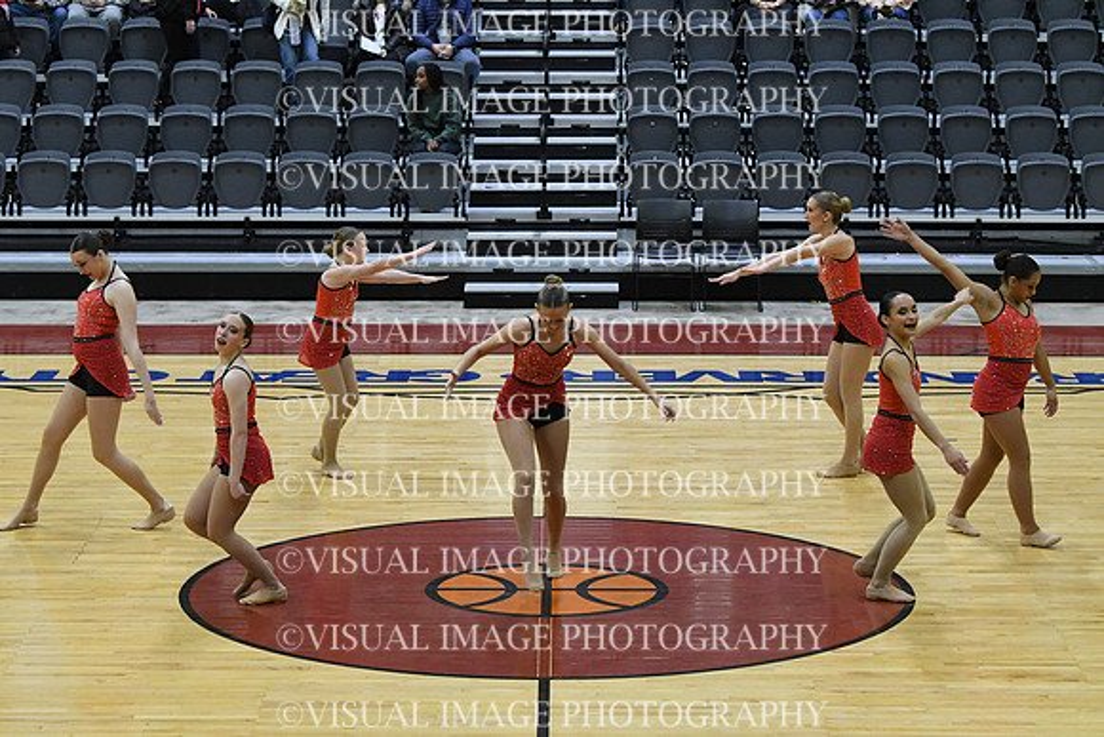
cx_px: 552
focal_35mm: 112
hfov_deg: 18.3
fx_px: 3435
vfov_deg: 12.2
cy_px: 368
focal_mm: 75
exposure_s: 1/500
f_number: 4
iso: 5000
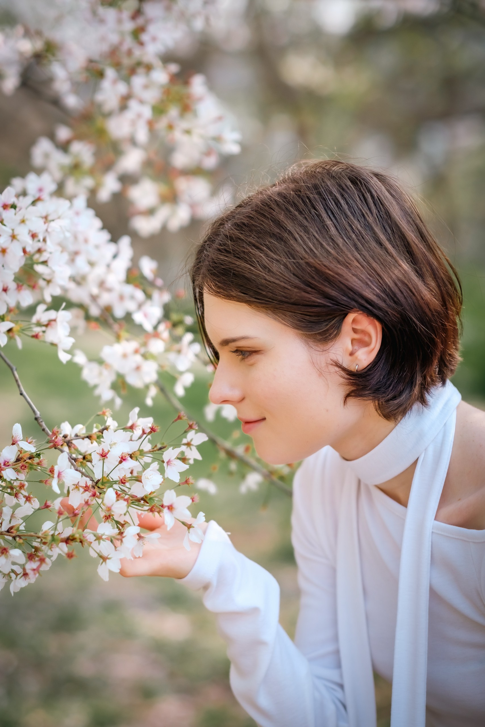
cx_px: 242
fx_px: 1697
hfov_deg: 16.3
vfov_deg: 24.2
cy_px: 364
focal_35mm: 84
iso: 400
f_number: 2
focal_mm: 56
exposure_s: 1/8000
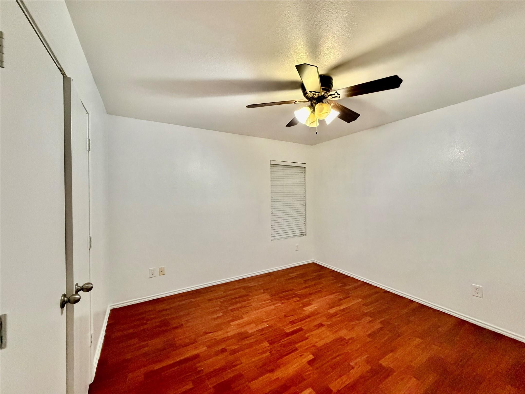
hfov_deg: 102.1
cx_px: 262
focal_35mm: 14
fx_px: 212
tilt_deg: -0.8
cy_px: 197
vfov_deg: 85.7
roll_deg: +1.3
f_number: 2.2
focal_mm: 2.22
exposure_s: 1/60
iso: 640
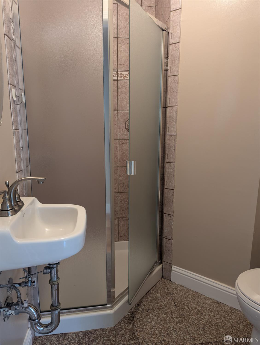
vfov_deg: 71.5
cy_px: 172
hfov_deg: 56.9
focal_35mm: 24
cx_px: 130
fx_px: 240
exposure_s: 1/24
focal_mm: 6.81
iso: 111
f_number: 1.85
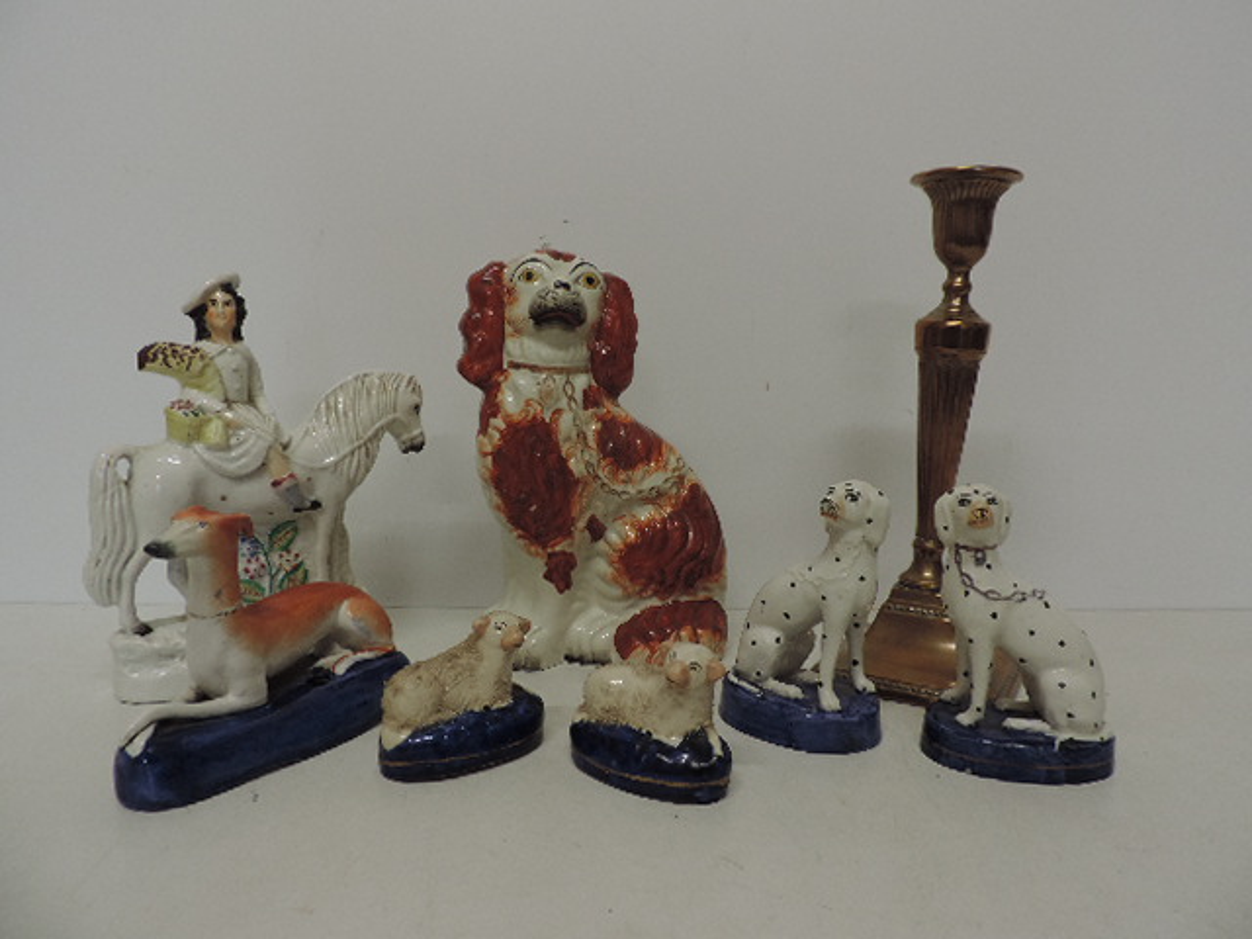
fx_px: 868
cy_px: 470
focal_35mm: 24
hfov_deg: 71.6
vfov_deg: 56.8
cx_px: 626
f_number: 3
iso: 220
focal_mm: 4.3
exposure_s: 1/30
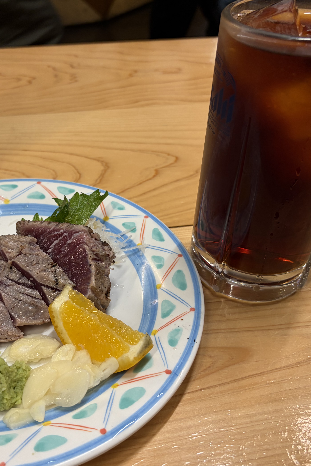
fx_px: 479
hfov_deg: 35.5
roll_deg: +1.1
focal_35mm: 37
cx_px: 100
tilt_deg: -39.5
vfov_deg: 51.9
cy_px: 237
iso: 64
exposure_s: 1/60
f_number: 1.6
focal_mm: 5.96
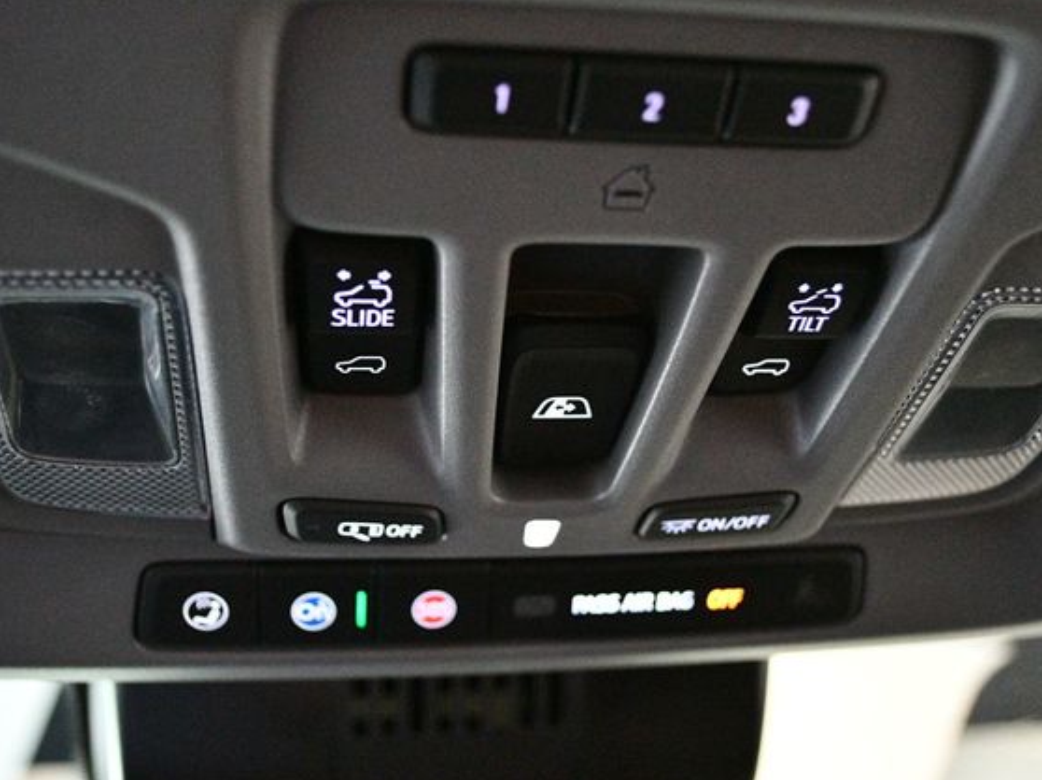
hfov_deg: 43.9
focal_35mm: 43
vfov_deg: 33.6
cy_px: 392
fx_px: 1294
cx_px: 504
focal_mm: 26
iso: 11400
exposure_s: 1/60
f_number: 4.2
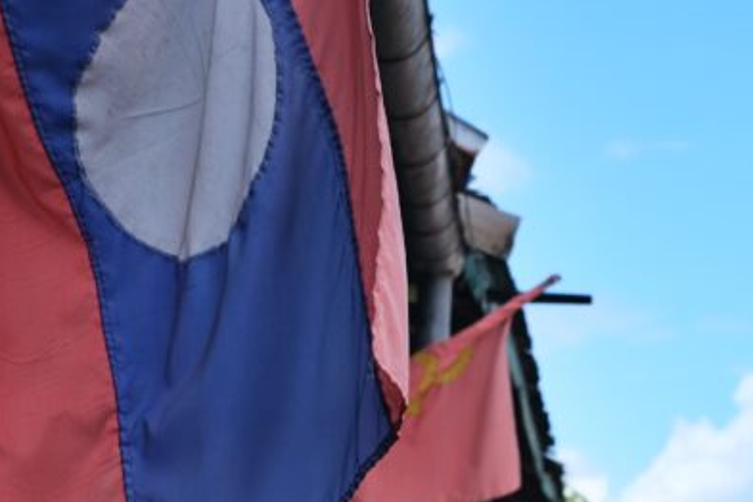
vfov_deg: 9.9
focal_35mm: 138
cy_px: 497
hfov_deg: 14.8
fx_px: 2886
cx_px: 473
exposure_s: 1/750
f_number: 5
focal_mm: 35
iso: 320
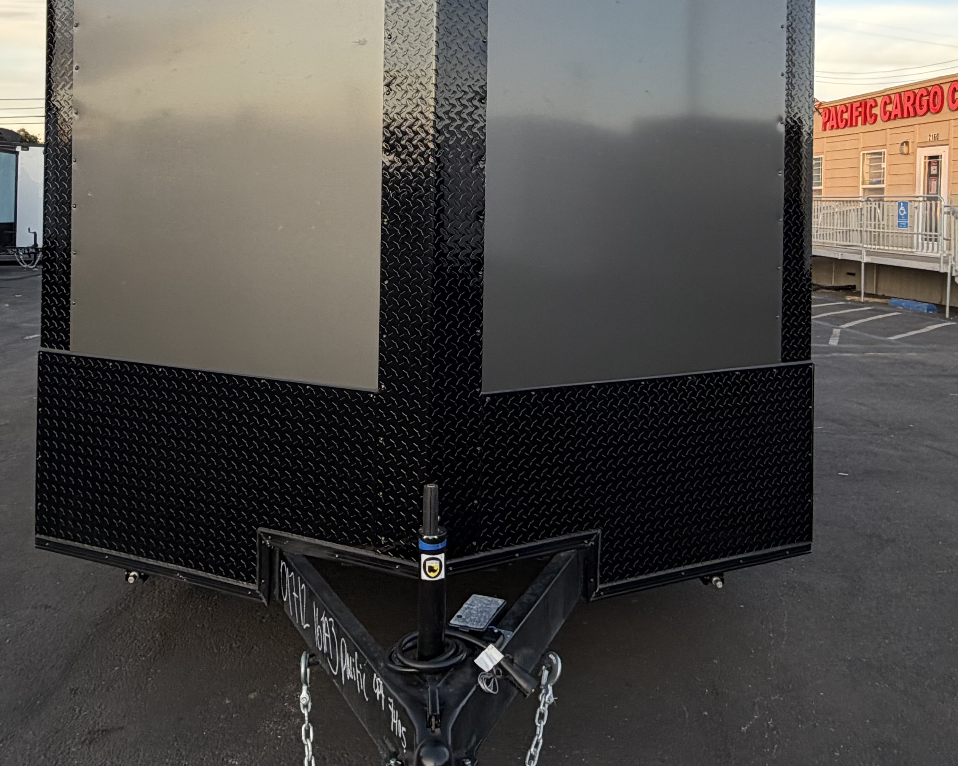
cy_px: 207
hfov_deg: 57.1
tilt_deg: +0.4
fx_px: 879
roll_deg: +0.3
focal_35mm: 31
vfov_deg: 45.7
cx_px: 452
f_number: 2.2
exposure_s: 1/184
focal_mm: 2.22
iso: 40
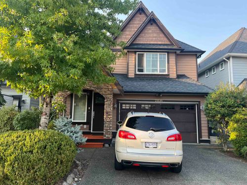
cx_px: 124
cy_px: 92
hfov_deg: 67.3
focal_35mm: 26
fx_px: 186
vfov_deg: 53.1
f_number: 1.6
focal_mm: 5.1
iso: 50
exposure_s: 1/404
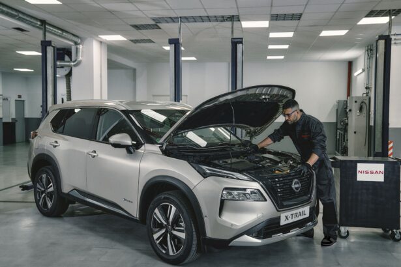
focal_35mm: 38
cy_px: 134
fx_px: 423
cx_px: 200
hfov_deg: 50.7
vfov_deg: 35.1
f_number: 4.5
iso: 320
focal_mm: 38
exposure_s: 1/80
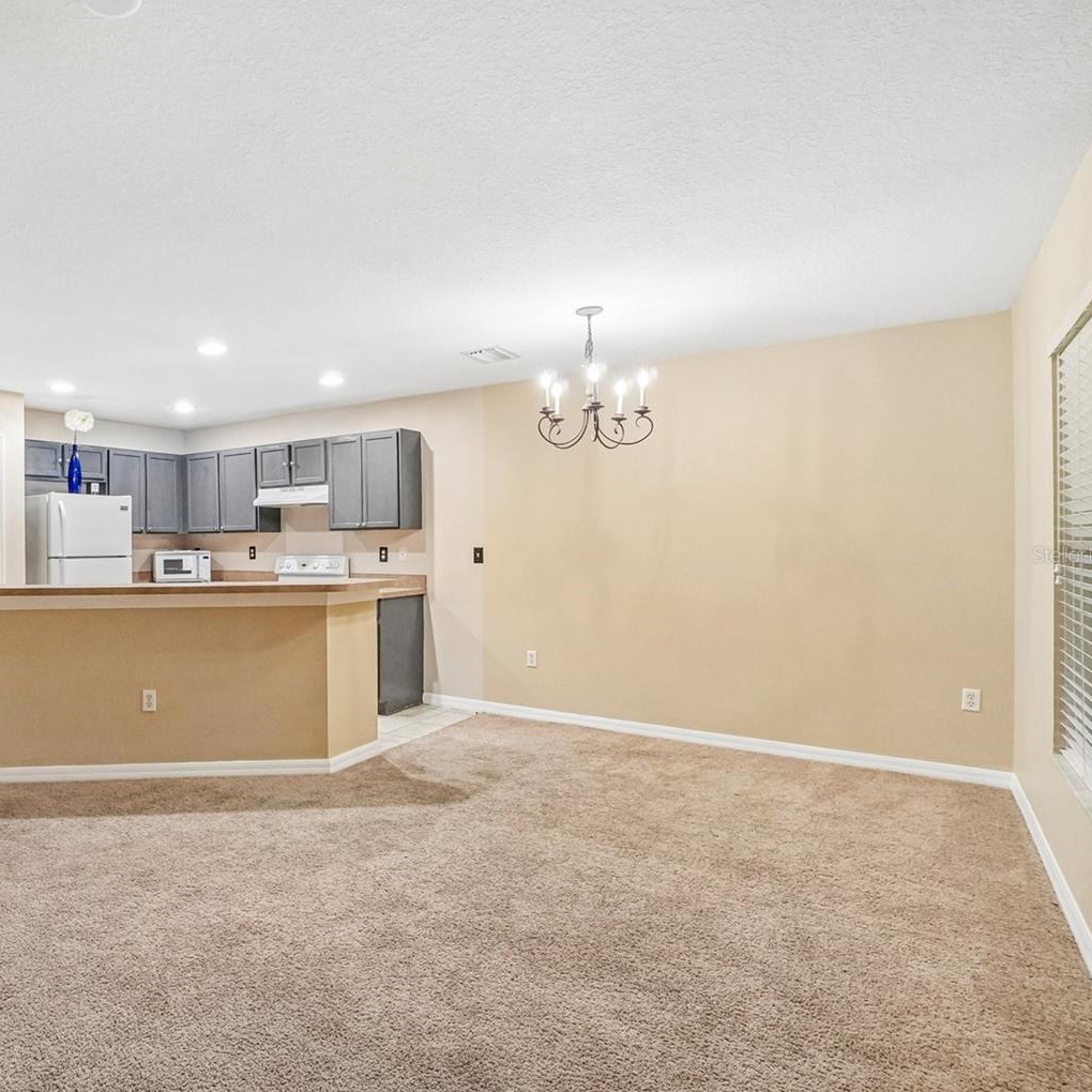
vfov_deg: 74.8
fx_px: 714
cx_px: 272
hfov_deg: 69.8
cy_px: 555
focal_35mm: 20
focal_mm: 10
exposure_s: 1/30
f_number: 8
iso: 2500
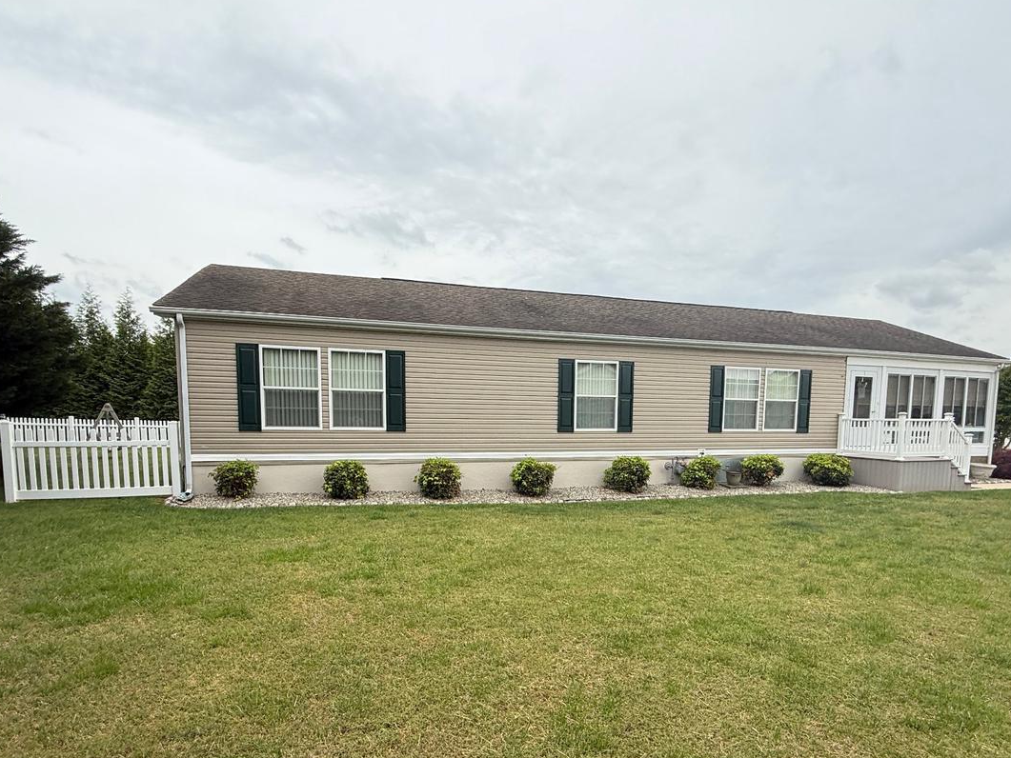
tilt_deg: -4.5
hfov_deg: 84.6
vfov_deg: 67.7
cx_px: 536
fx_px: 555
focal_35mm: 19
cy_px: 472
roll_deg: -0.8
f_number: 2.2
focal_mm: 2.22
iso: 50
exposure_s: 1/436
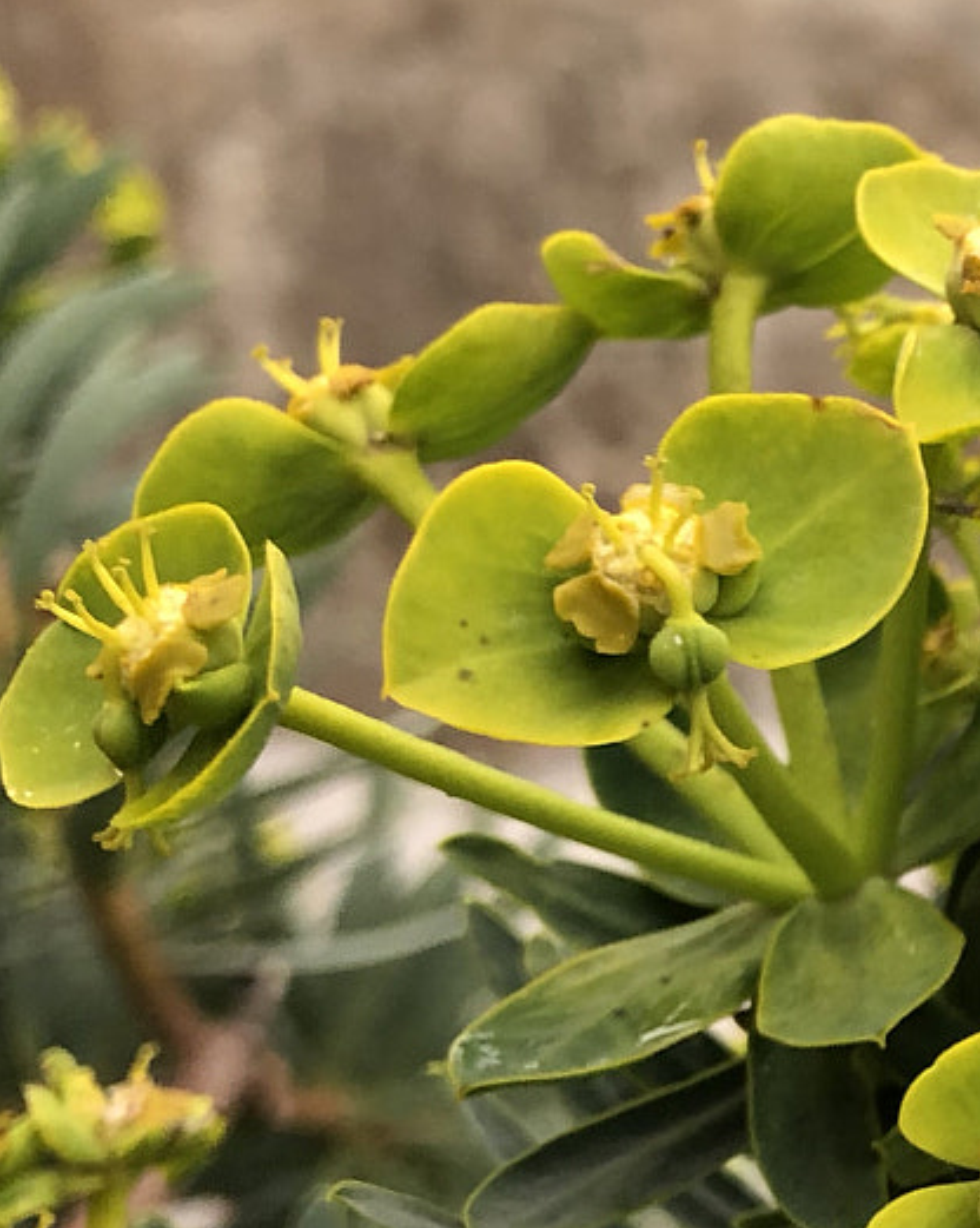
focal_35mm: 84
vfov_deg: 22.8
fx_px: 3049
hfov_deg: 15.9
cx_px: 1694
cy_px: 667
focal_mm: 3.99
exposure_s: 1/20
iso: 40
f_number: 1.8
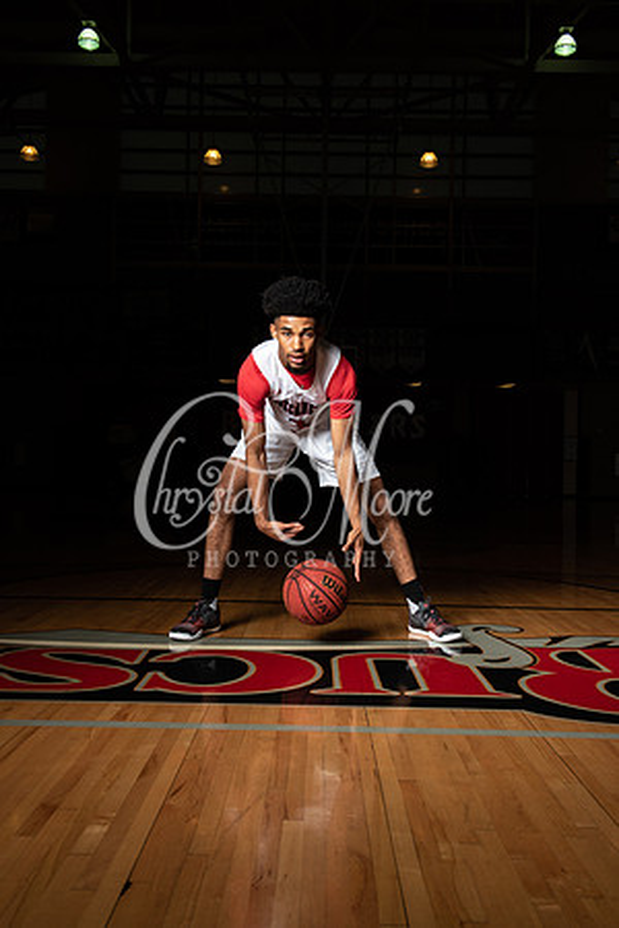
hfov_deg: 37.9
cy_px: 464
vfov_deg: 54.4
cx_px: 310
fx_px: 903
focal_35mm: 35
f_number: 14
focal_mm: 35
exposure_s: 1/200
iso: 320
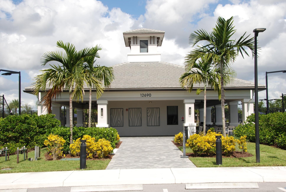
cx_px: 143
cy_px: 96
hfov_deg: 42.3
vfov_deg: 29.0
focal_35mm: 46
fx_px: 370
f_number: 8
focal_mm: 31
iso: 100
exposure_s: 1/250
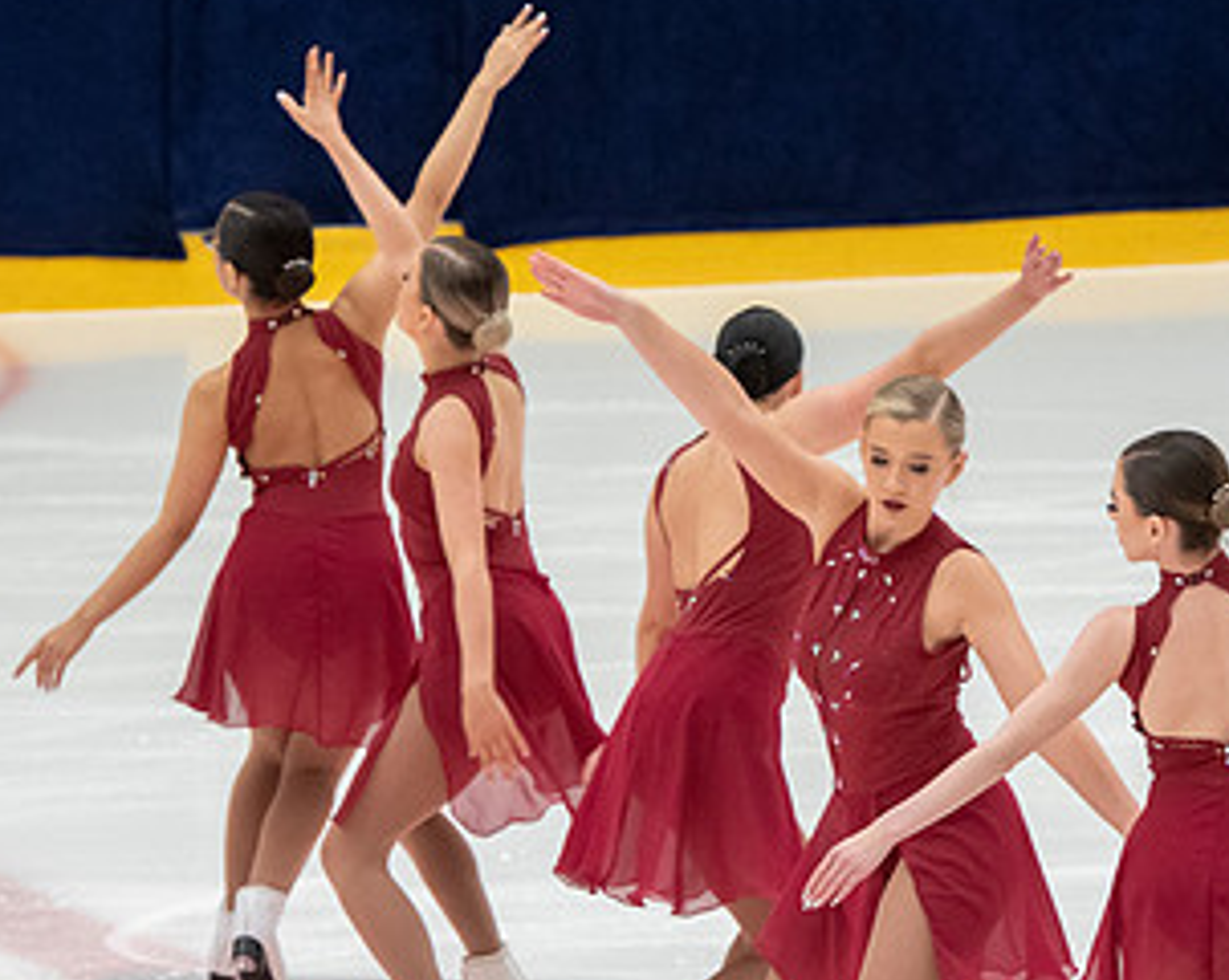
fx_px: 16716
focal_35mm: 460
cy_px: 628
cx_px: 973
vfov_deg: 3.4
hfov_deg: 4.2
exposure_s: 1/320
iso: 2500
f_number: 5.6
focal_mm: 170
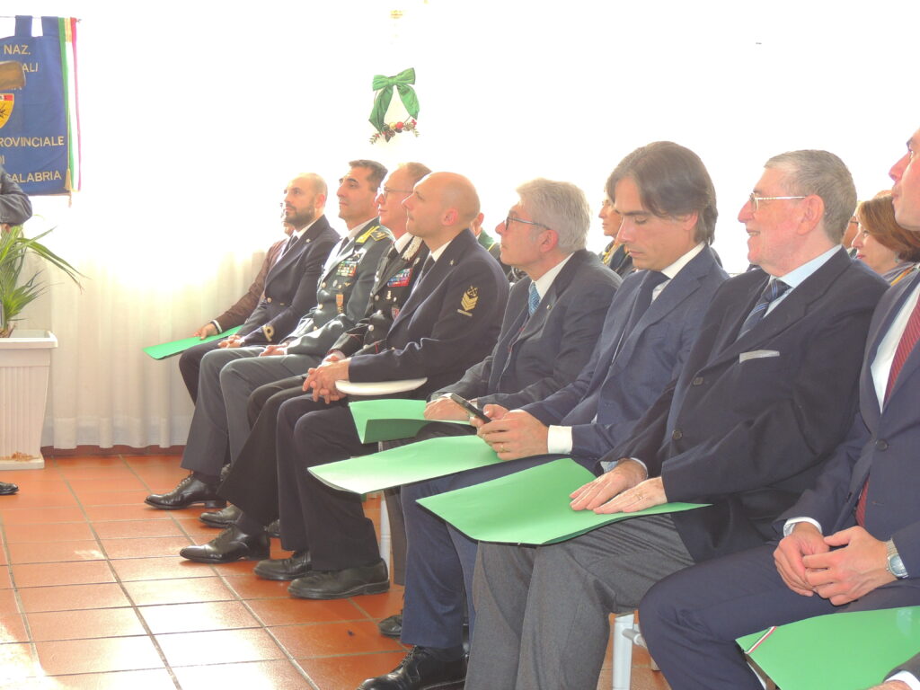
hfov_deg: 34.9
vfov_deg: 26.6
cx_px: 460
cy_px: 345
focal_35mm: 55
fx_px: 1462
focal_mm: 9.8
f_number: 3.7
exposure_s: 1/80
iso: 280
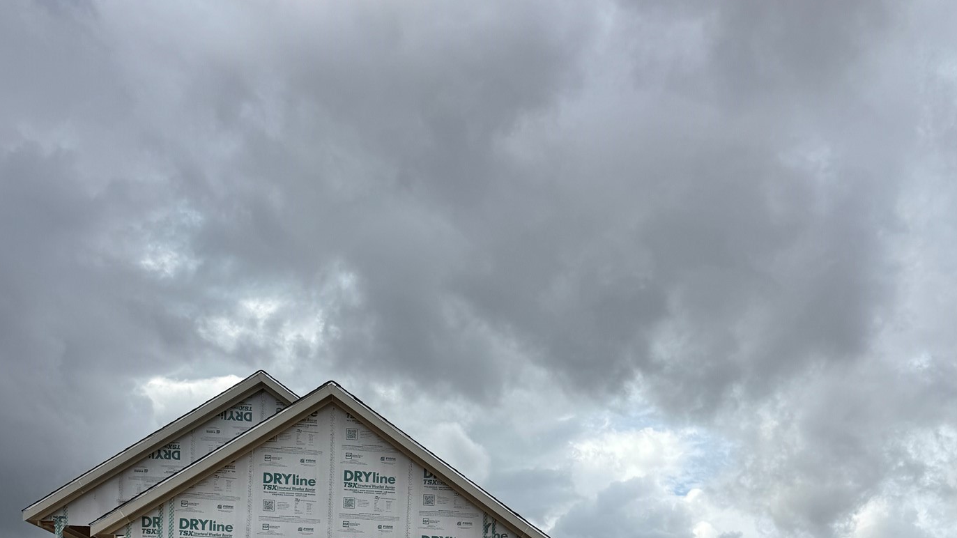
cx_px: 481
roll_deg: -0.5
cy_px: 686
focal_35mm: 39
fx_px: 990
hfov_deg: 51.6
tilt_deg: +0.7
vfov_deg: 26.2
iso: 80
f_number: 1.78
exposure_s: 1/5814
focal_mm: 6.76
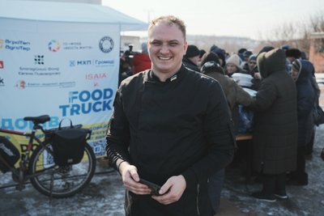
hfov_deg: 50.7
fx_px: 342
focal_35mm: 38
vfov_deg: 35.1
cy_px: 108
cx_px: 162
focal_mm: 38
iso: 100
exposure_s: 1/1000
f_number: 4
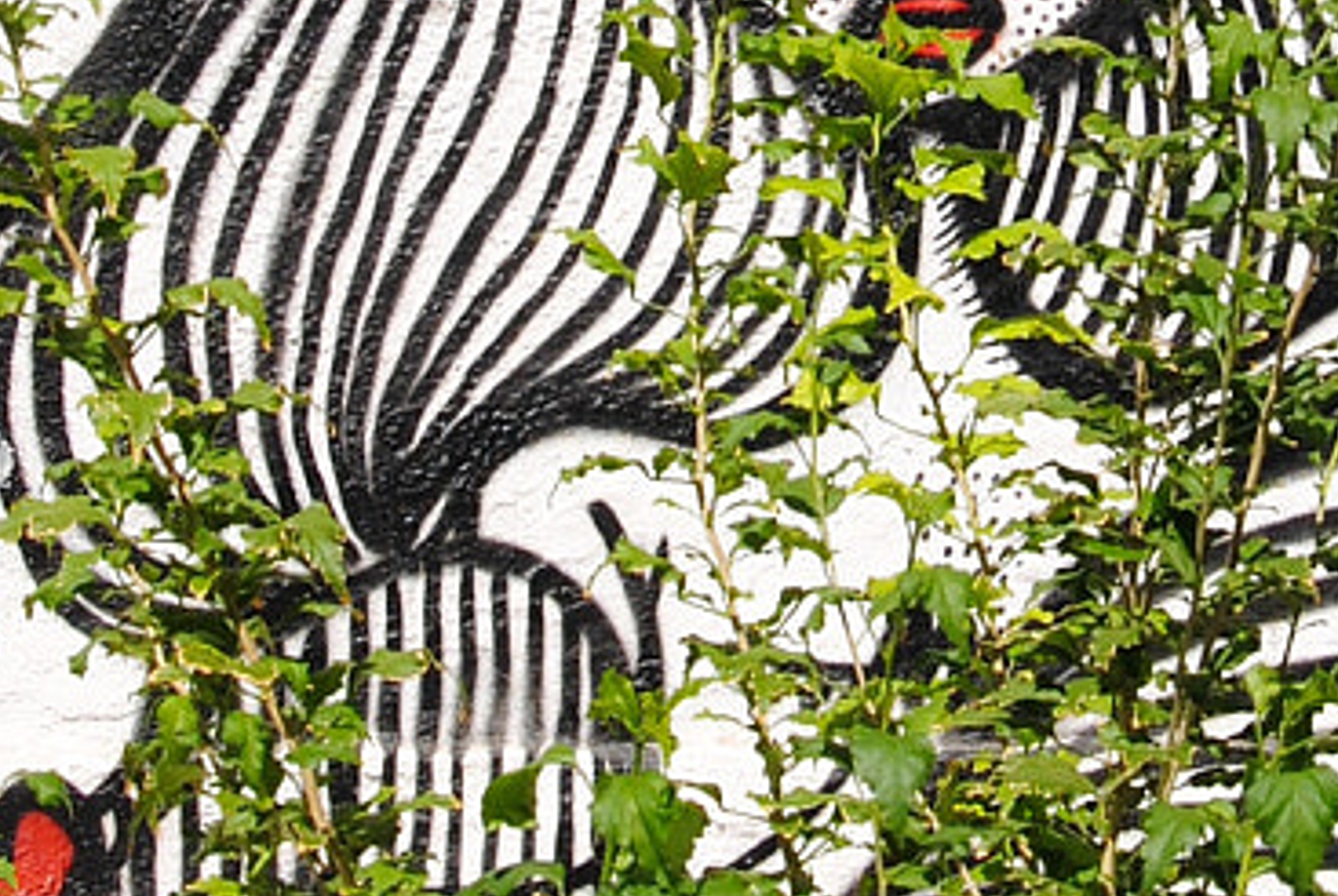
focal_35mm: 183
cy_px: -56
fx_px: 6812
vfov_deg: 7.5
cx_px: 1061
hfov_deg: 11.2
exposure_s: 1/320
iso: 100
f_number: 9
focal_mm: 28
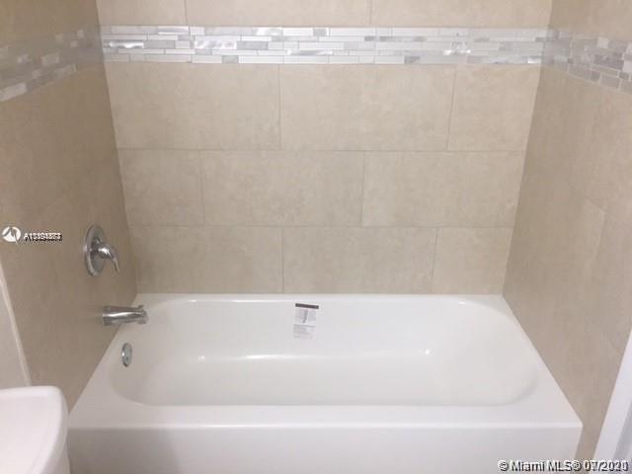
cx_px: 316
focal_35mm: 29
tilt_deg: -27.2
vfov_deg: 48.2
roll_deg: -2.4
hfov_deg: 61.7
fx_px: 529
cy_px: 237
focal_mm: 4.15
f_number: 2.2
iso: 50
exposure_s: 1/30
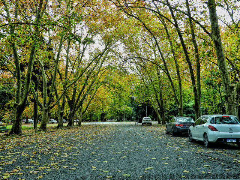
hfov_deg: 52.6
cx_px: 120
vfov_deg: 40.7
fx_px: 243
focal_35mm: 35
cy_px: 90
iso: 100
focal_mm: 6.3
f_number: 3.8
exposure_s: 1/50
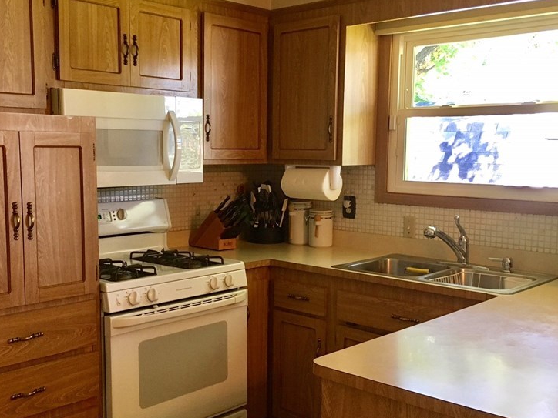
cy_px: 226
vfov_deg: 35.1
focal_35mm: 41
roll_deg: -1.3
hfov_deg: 45.7
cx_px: 250
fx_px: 661
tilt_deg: -5.0
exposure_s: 1/30
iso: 125
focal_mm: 4.15
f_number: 2.2
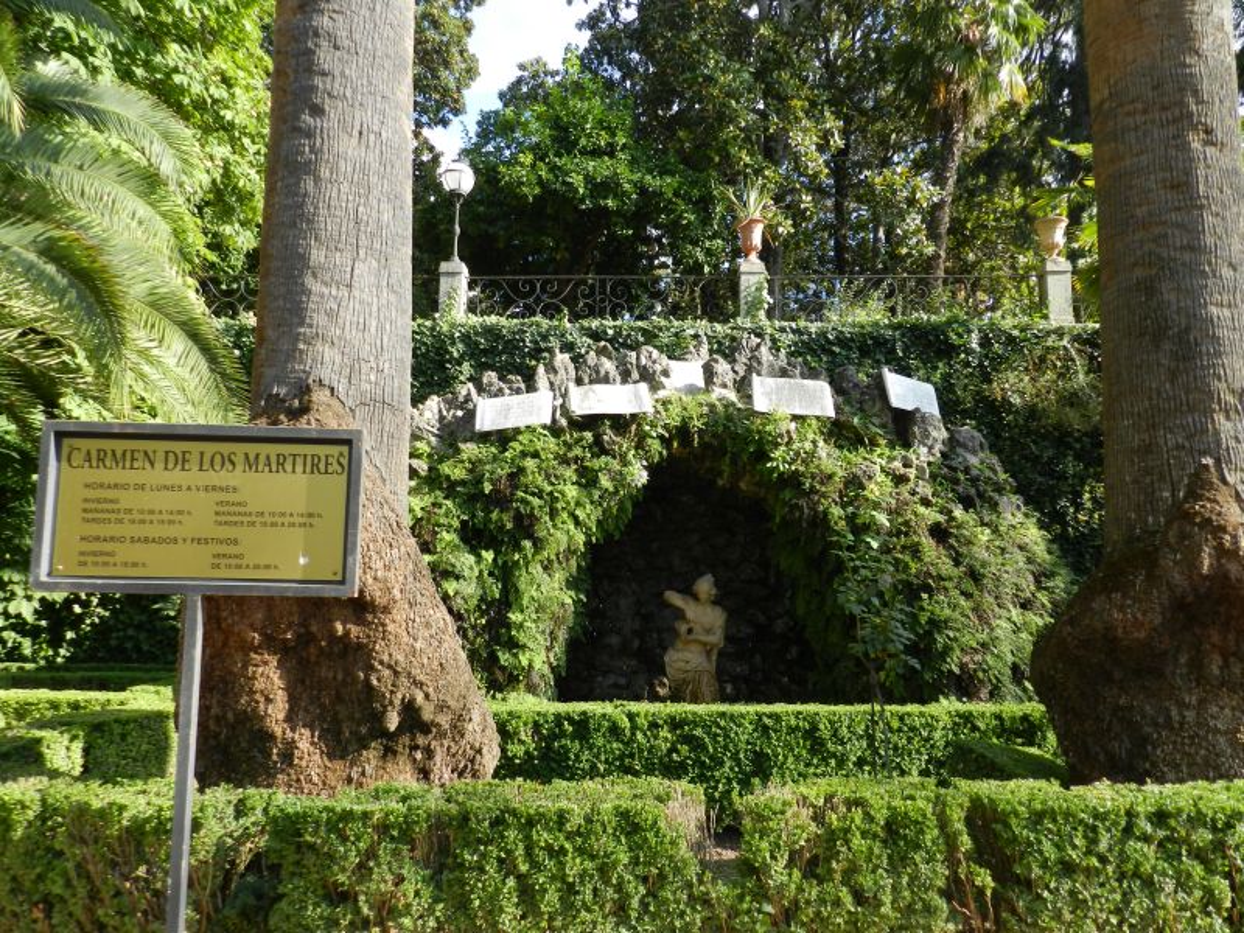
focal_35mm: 25
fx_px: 898
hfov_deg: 69.4
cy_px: 466
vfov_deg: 54.9
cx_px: 622
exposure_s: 1/400
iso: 160
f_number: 3.5
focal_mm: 4.5
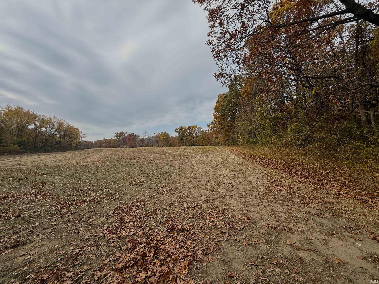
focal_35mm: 14
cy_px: 142
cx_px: 190
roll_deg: +2.3
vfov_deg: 85.7
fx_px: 153
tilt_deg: -2.4
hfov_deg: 102.1
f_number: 2.2
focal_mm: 2.22
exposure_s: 1/1698
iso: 50
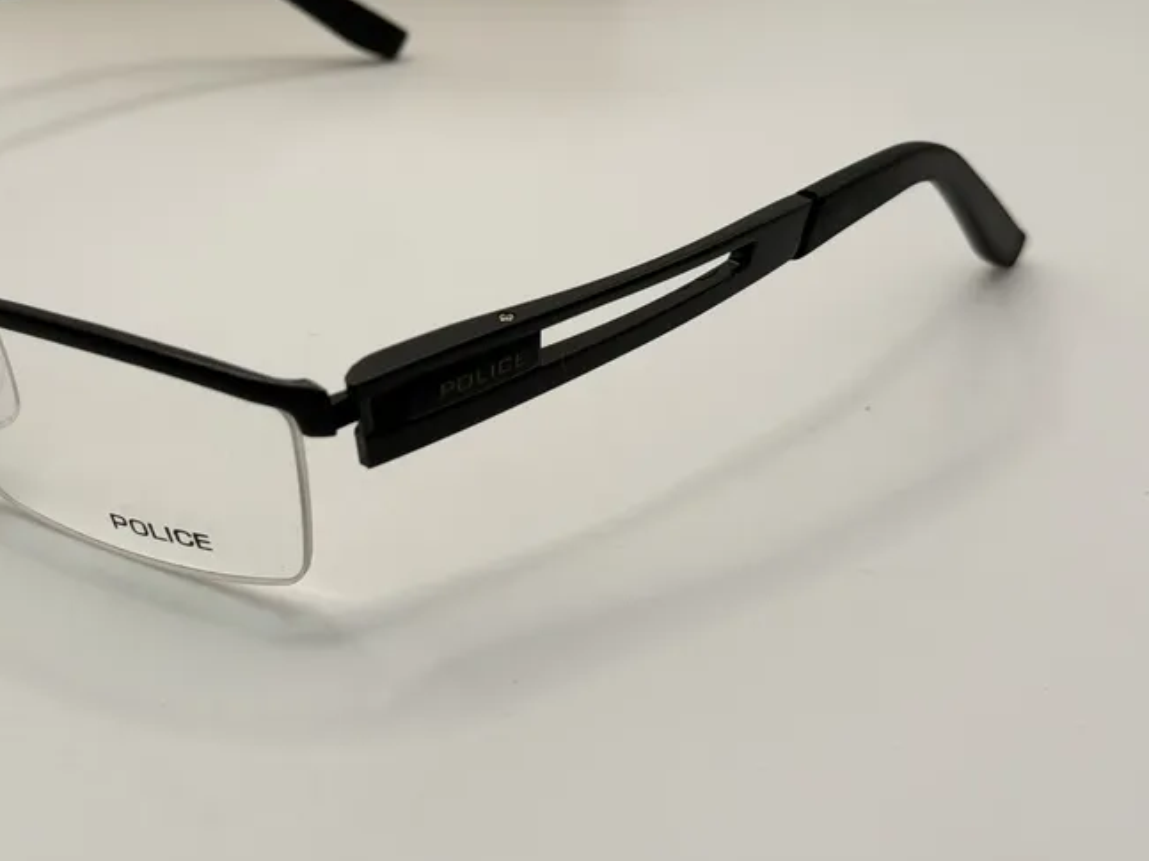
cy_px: 231
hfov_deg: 25.4
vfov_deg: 19.3
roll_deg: -0.2
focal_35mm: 76
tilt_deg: -23.2
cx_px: 311
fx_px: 2522
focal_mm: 6.76
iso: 64
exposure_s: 1/481
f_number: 1.78
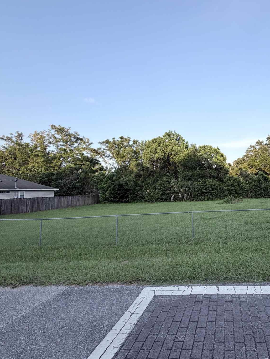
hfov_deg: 62.8
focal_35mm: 19
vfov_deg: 84.7
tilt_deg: +4.6
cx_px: 216
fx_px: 198
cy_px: 177
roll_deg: +1.4
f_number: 2.2
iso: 50
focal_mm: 2.22
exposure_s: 1/502
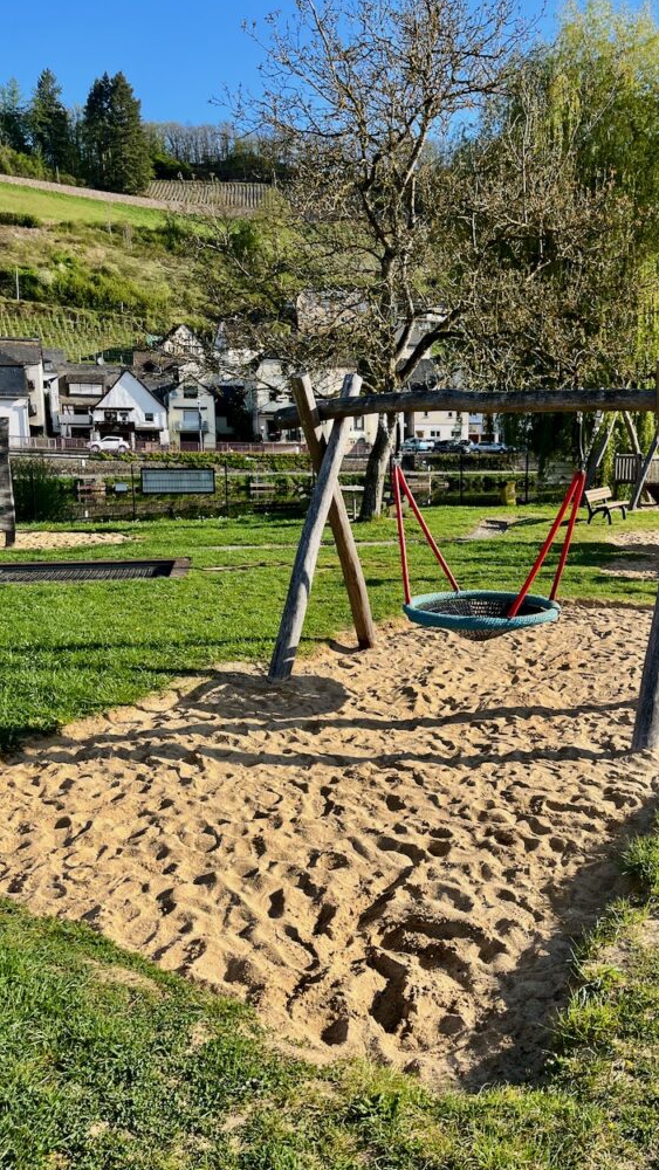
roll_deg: -2.6
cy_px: 594
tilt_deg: -9.3
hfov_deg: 39.8
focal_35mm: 29
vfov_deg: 66.1
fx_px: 900
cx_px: 432
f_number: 1.6
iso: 50
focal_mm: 5.1
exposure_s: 1/1647
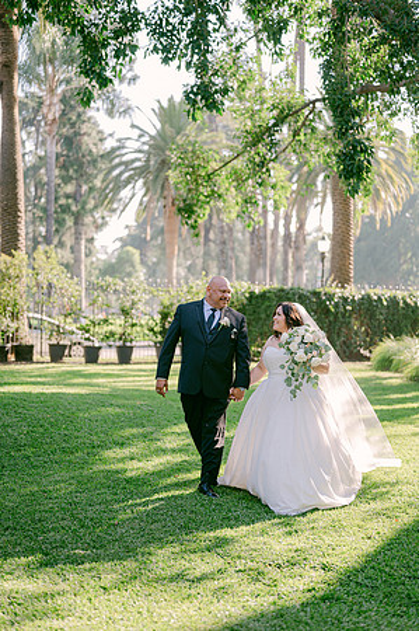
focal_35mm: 50
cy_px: 316
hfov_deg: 26.9
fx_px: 875
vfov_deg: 39.6
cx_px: 210
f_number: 1.8
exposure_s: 1/1250
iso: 250
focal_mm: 50
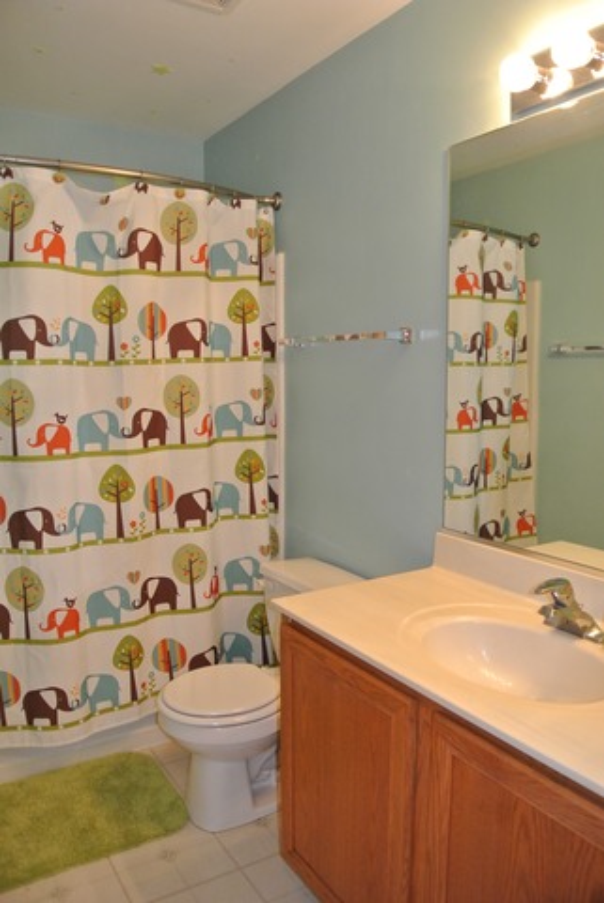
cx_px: 302
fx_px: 678
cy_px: 452
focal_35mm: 27
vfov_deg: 67.3
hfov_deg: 48.0
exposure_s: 1/60
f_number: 3.5
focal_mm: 10
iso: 800
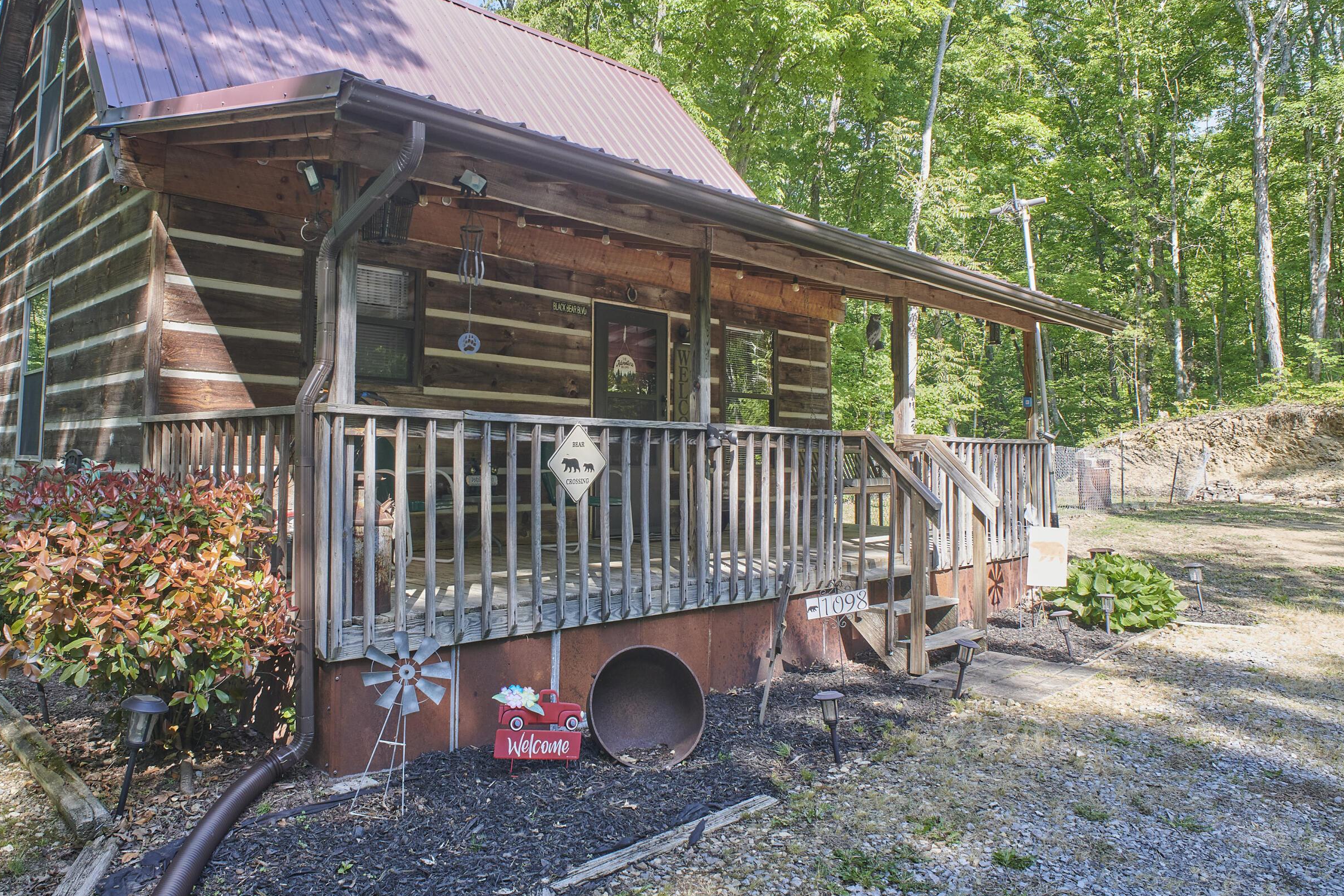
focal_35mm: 25
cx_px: 592
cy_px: 370
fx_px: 933
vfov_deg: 51.0
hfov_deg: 71.2
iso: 400
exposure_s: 1/80
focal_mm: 20
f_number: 9
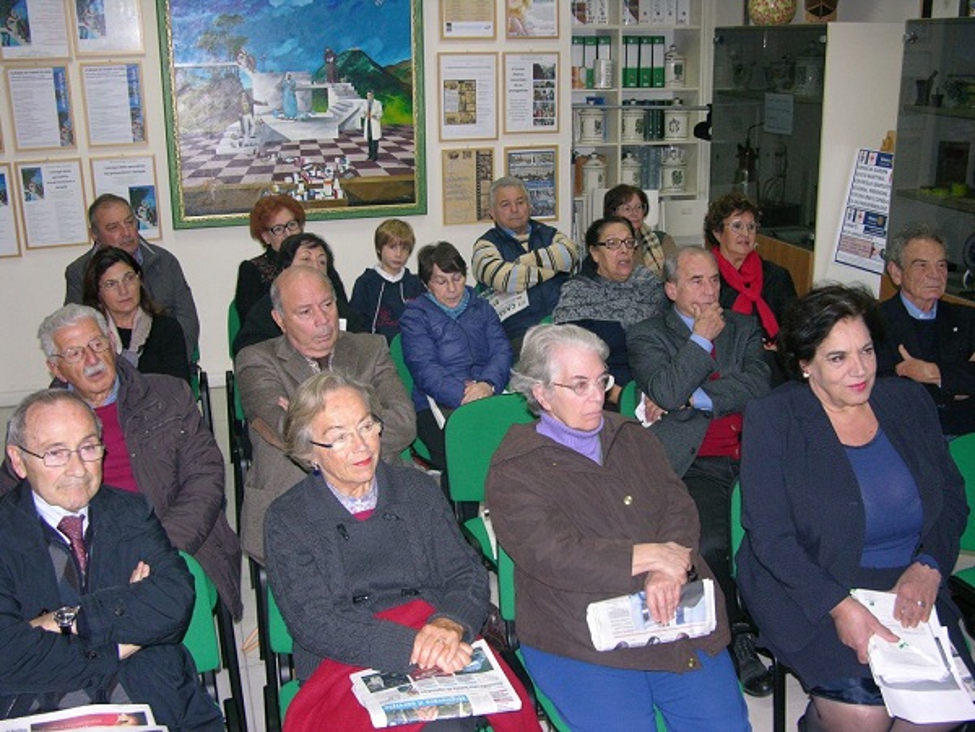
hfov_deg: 50.1
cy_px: 366
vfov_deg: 38.7
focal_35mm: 37
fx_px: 1042
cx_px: 488
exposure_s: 1/60.1
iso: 200
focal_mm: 9.5
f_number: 2.8
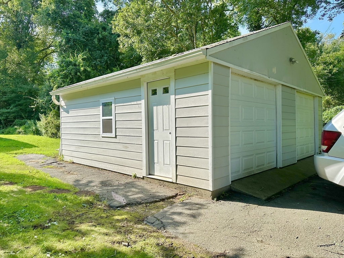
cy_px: 129
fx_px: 239
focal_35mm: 24
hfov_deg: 71.6
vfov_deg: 56.8
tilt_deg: -1.2
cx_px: 172
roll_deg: -0.7
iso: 80
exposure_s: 1/2469
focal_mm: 6.86
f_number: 1.78
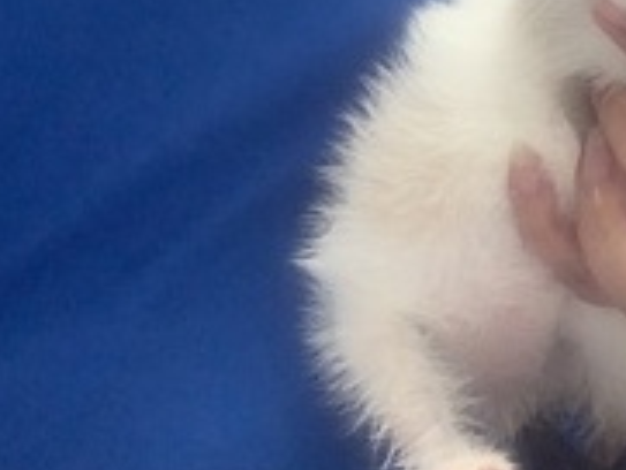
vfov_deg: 20.1
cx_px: 692
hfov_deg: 25.1
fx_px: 1303
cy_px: 67
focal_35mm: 72
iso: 160
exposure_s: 1/60
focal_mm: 2.15
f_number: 2.4
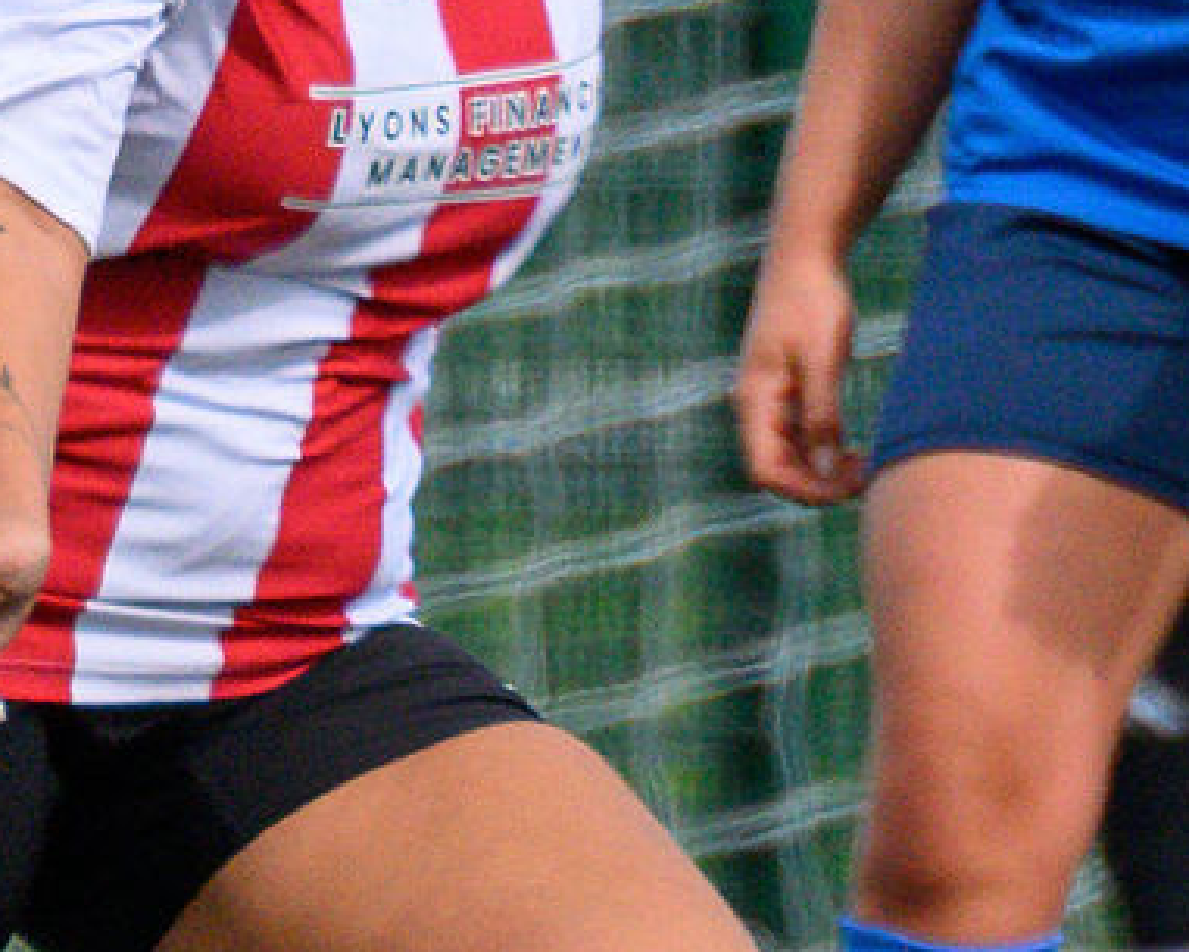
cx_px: 1124
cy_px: -1121
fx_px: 138261
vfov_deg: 0.4
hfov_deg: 0.5
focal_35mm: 3928
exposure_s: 1/4000
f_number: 5.6
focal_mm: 400
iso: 1400
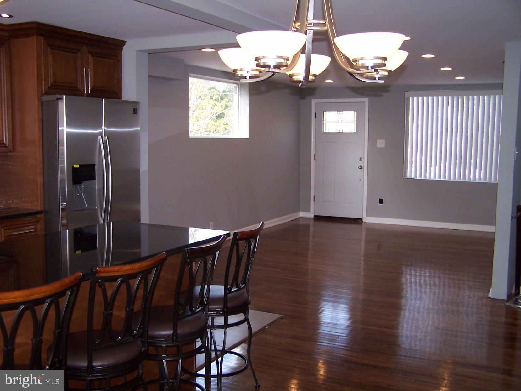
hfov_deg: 49.0
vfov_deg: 37.7
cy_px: 196
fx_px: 572
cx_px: 260
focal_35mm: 38
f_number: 2.8
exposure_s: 1/60
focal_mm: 6.3
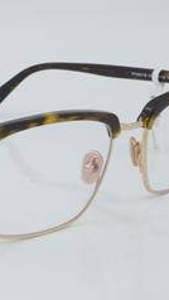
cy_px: 158
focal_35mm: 132
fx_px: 1051
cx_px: -4
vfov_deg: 16.3
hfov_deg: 9.1
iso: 100
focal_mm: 50
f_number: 32
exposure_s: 1/3
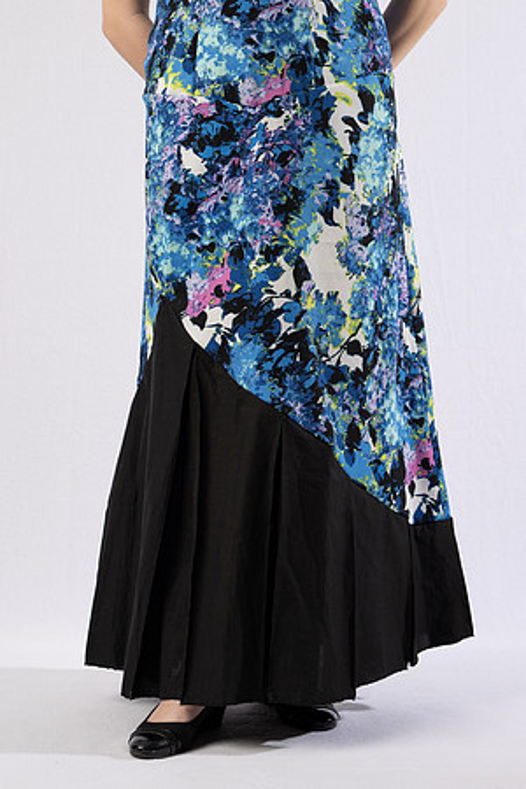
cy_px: 394
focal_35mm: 70
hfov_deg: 19.5
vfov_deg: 28.8
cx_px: 263
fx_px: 1534
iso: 100
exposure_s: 1/125
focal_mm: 70
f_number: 8
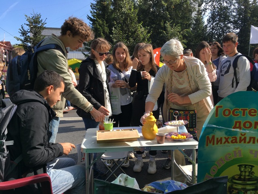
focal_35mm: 29
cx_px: 129
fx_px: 216
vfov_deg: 48.2
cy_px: 97
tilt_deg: -5.5
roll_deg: -0.8
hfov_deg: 61.7
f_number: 2.2
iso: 25
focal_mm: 4.15
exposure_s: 1/641
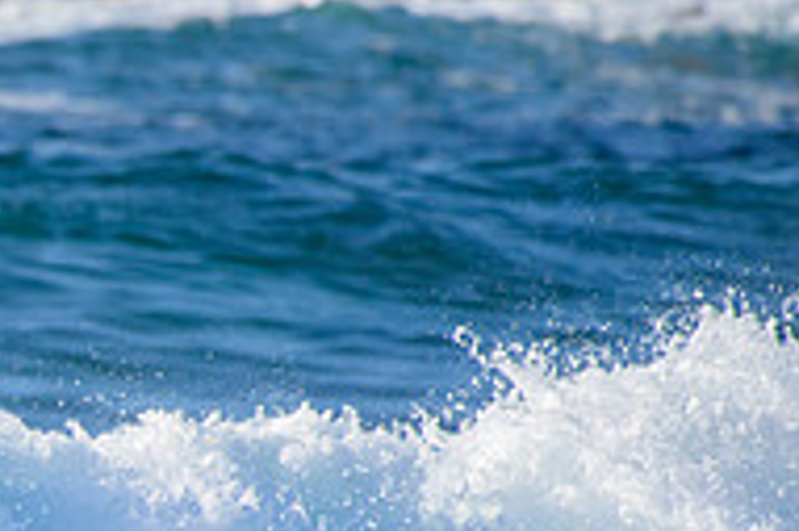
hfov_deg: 1.1
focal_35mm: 1867
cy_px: 734
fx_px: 41400
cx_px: -654
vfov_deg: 0.7
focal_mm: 500
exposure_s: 1/2000
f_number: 5.6
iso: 500
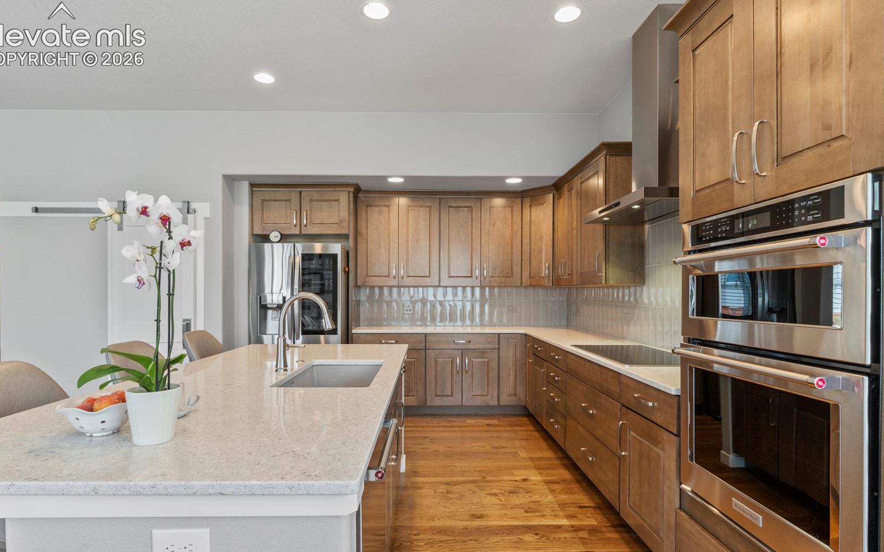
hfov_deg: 91.0
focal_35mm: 18
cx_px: 431
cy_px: 293
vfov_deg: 64.9
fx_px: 434
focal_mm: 11.3
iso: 160
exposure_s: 1/40
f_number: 8
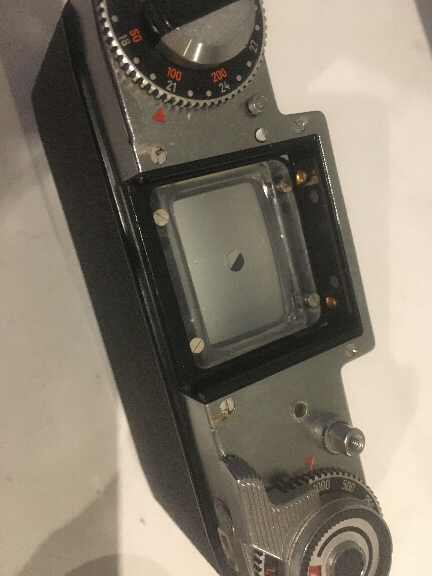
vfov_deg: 61.7
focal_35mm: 29
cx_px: 216
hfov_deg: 48.2
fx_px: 483
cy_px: 288
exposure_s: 1/17
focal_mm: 4.15
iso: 250
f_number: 2.2
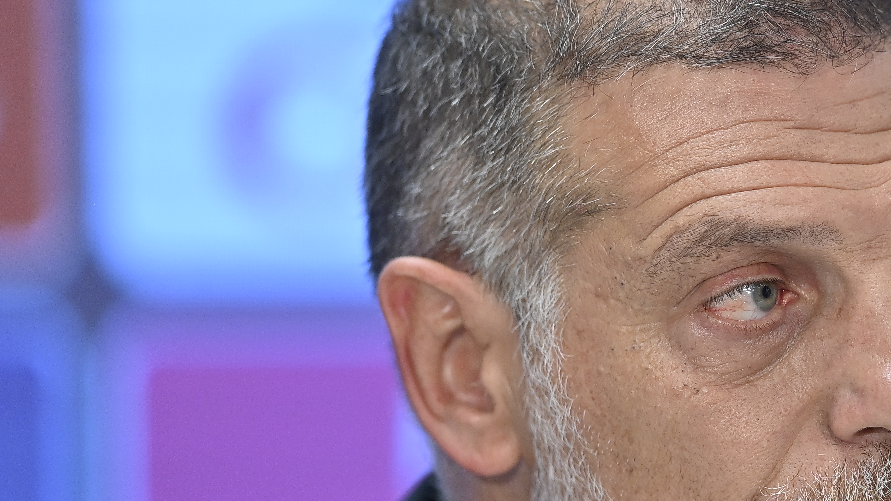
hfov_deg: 3.0
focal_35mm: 717
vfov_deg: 1.7
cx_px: 733
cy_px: 315
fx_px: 16939
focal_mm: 400
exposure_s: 1/500
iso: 2500
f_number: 2.8
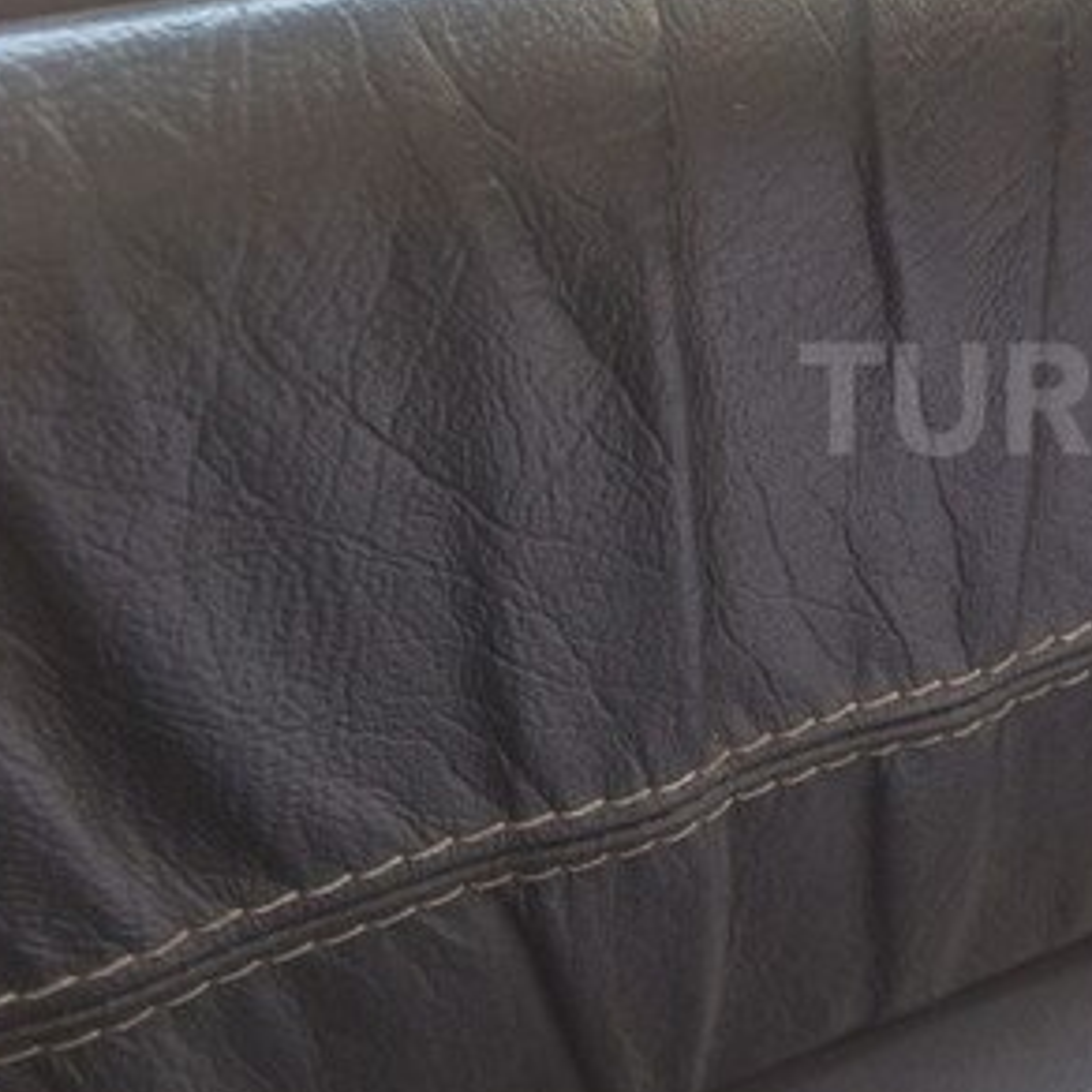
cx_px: 1182
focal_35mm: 58
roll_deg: +0.2
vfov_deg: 29.4
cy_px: 398
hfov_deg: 27.2
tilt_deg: -37.6
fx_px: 2070
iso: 50
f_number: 2.2
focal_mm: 4.15
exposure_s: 1/33
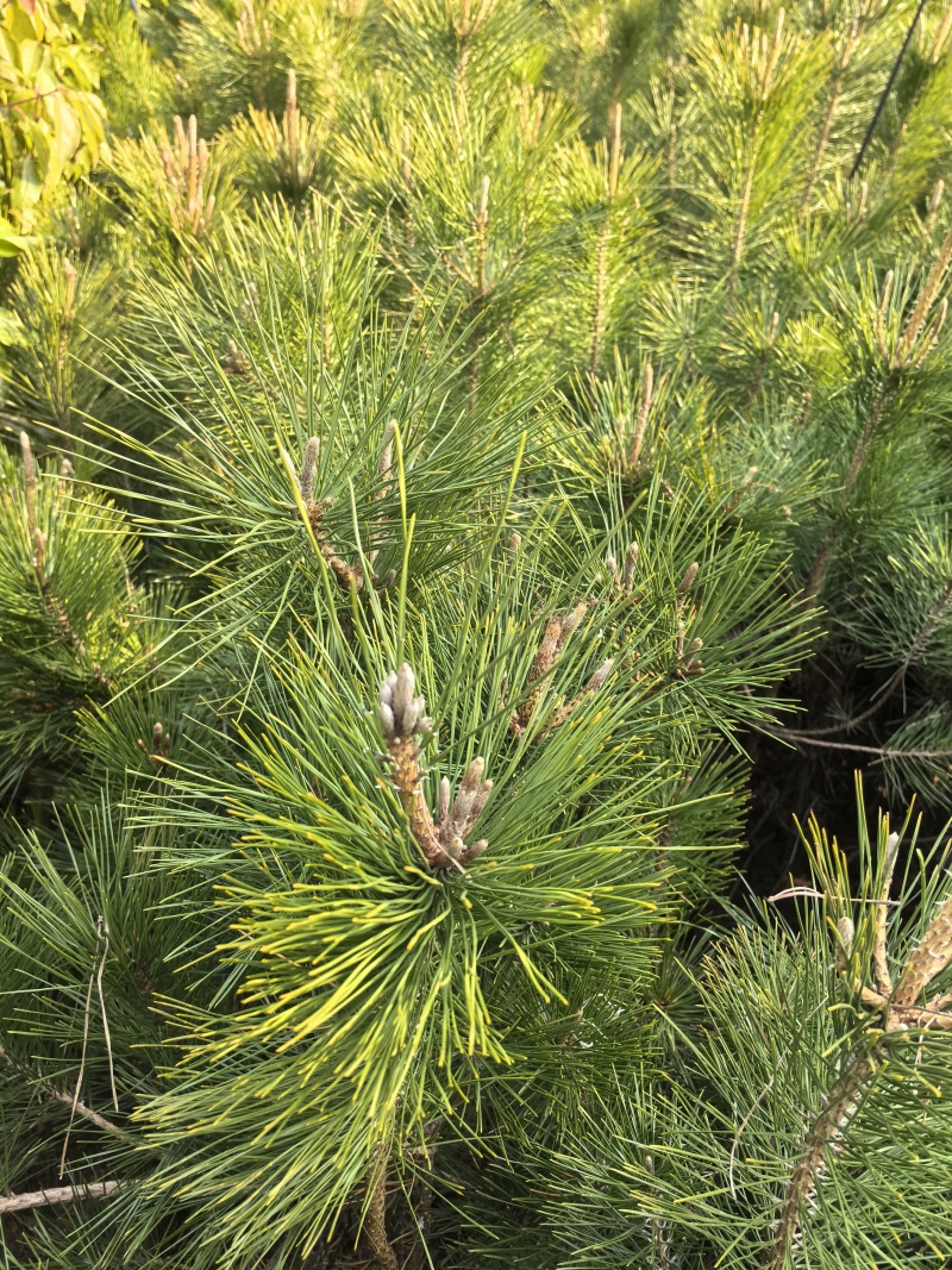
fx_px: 990
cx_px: 476
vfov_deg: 65.3
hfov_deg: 51.3
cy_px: 635
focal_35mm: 27
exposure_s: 1/455
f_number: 2
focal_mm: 5.75
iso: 50
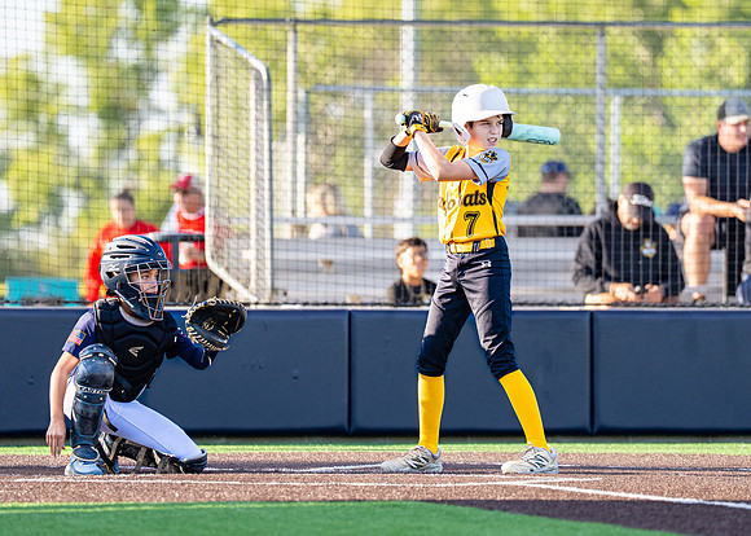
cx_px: 444
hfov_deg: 5.9
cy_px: 192
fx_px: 7319
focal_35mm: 343
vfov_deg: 4.2
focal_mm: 200
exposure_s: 1/1600
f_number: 2.8
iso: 320
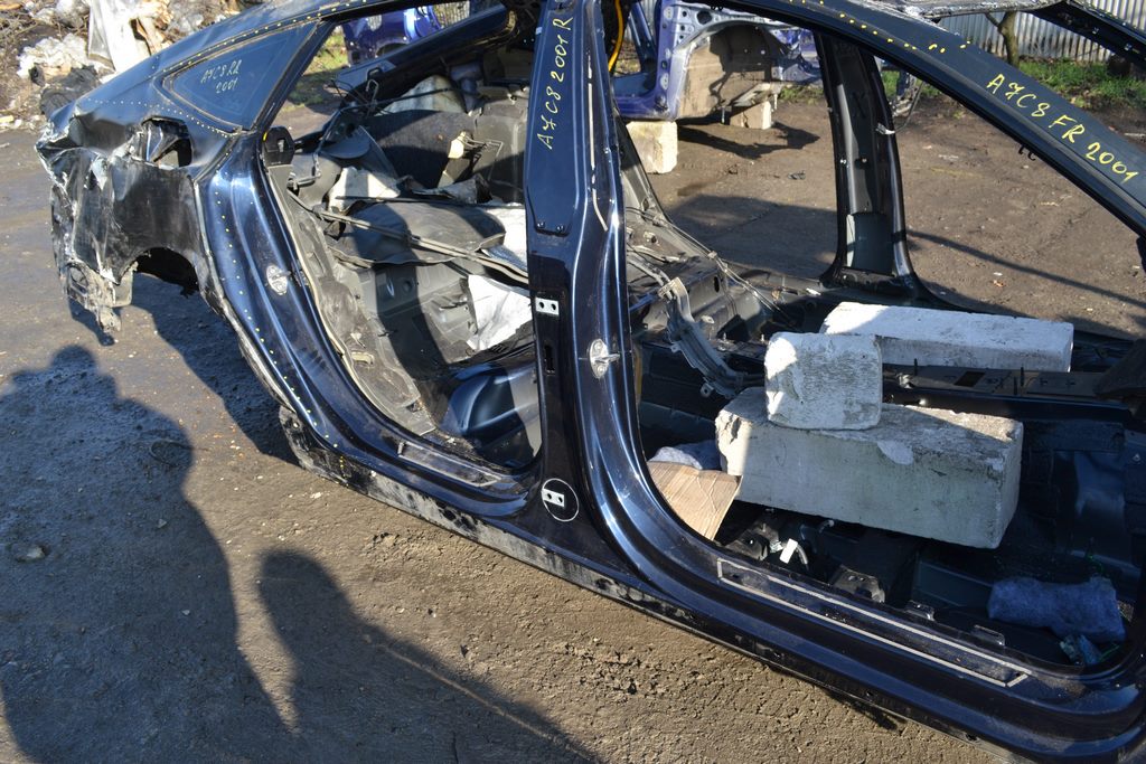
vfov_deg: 43.6
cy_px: 382
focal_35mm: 30
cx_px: 573
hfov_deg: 61.9
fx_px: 955
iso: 180
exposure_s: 1/125
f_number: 8
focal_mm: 20
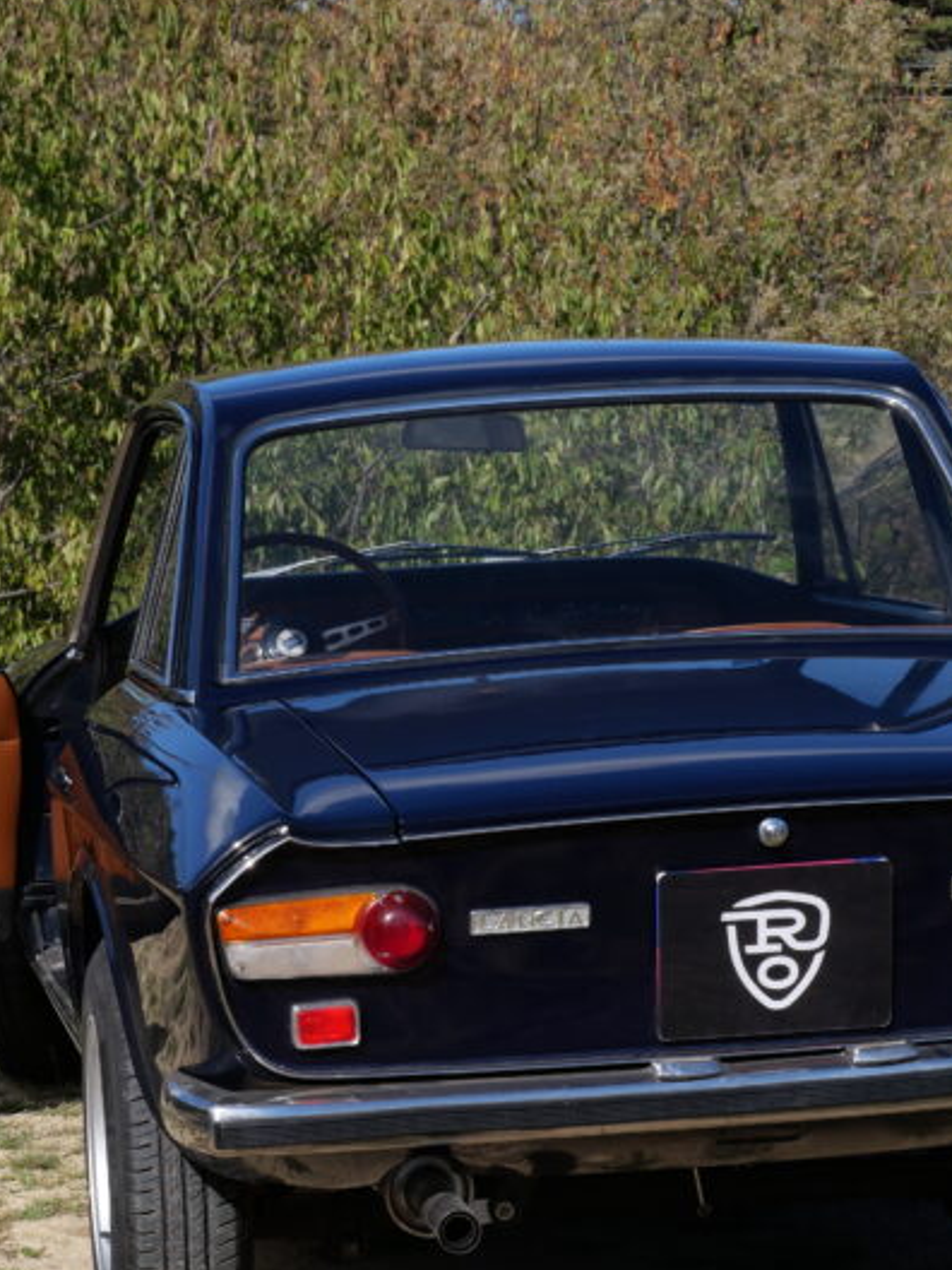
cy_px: 948
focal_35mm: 106
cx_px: 245
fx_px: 3887
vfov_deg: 18.4
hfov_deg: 13.9
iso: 200
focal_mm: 35
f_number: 10
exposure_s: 1/400
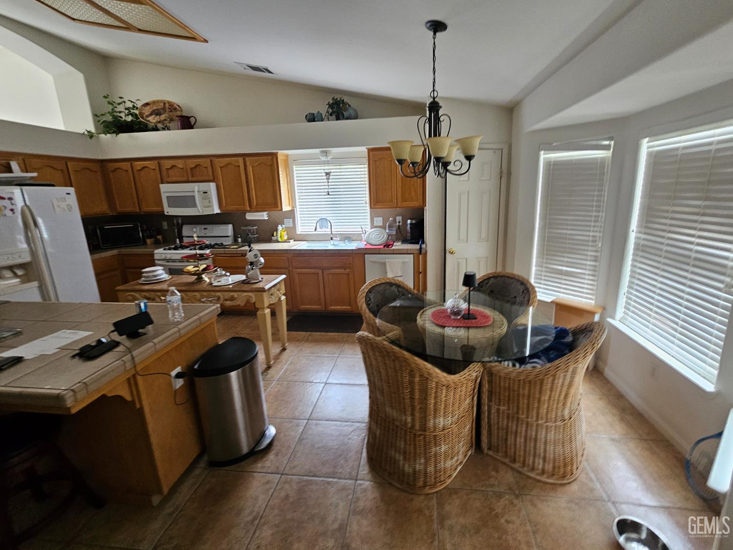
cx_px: 366
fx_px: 275
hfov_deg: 106.2
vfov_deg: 89.9
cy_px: 275
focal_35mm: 13
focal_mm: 2.2
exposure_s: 1/40
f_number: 2.2
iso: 320
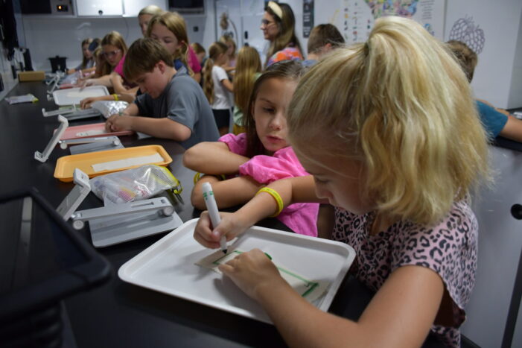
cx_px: 261
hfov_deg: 67.4
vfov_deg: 47.9
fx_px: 391
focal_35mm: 27
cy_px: 174
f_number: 3.5
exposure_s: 1/125
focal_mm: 18
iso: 1000
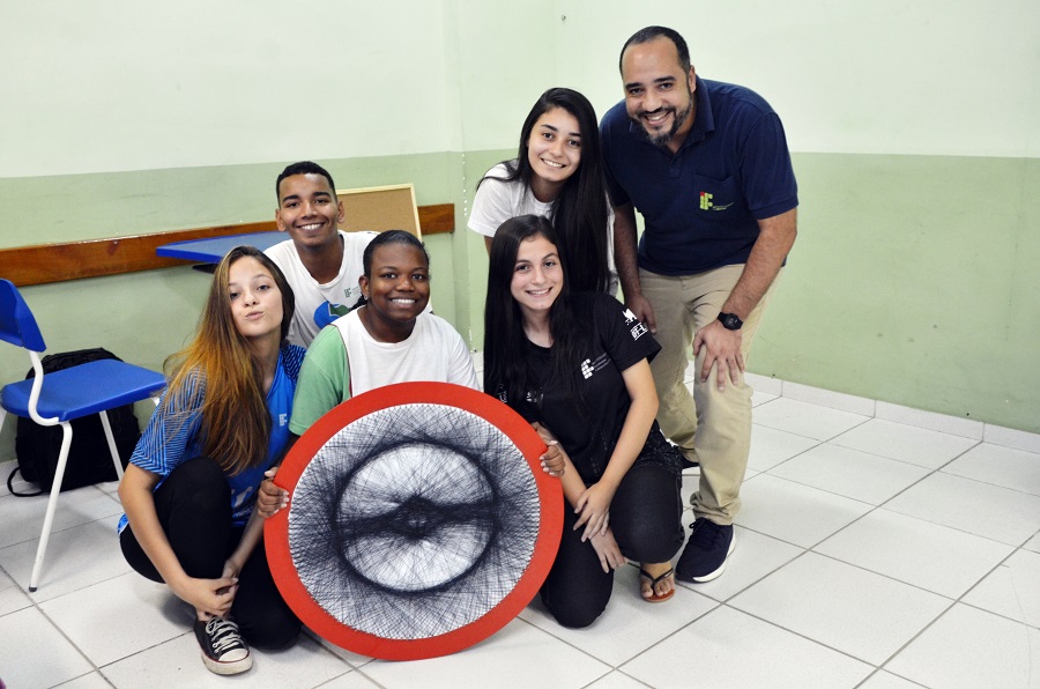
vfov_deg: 39.8
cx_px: 520
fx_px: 951
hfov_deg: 57.3
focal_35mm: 33
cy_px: 344
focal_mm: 22
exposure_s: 1/60
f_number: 4
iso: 800
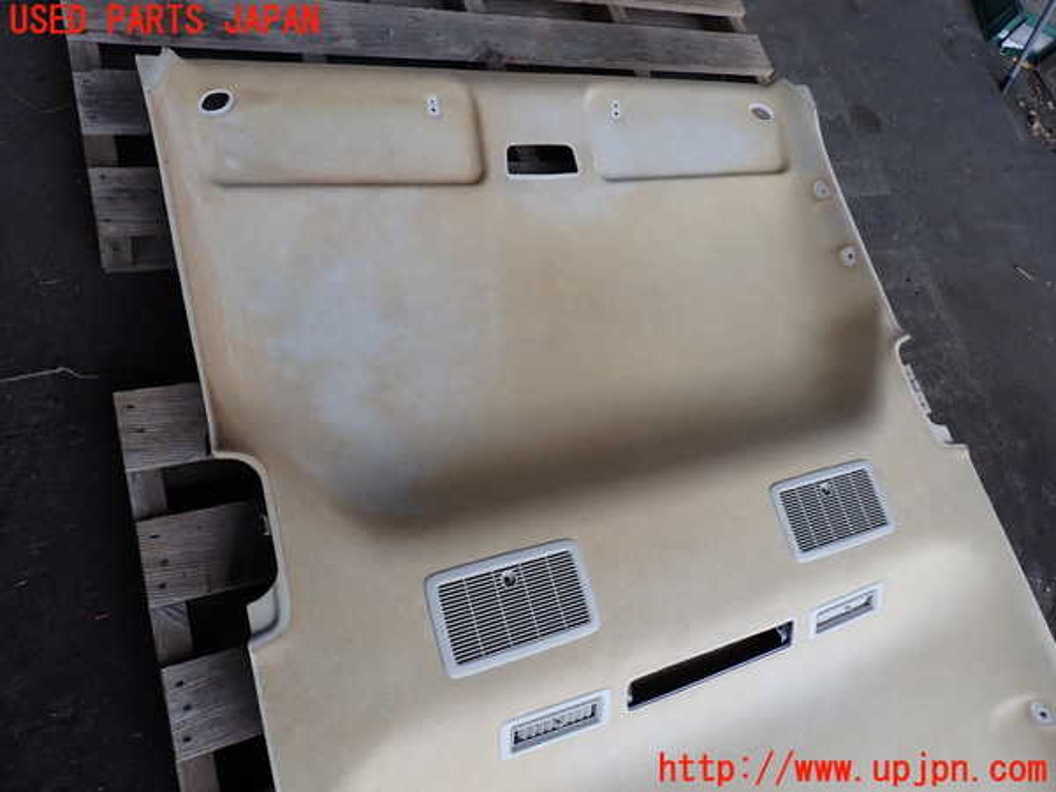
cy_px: 396
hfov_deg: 69.4
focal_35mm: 25
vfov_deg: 54.9
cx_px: 528
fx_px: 763
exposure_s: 1/200
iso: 100
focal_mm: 4.5
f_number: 2.8
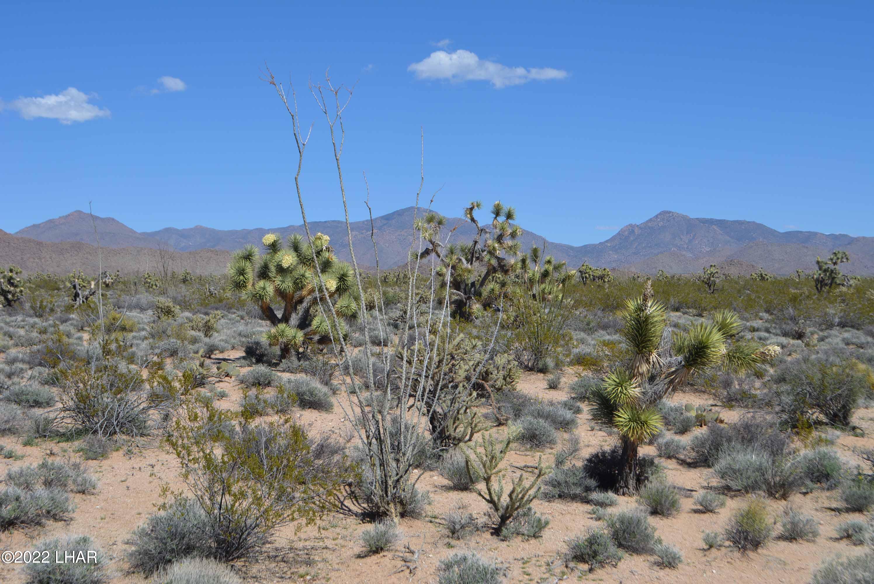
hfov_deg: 41.1
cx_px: 437
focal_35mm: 48
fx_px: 1166
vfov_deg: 28.1
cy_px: 292
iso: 100
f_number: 9
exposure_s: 1/320
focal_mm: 32
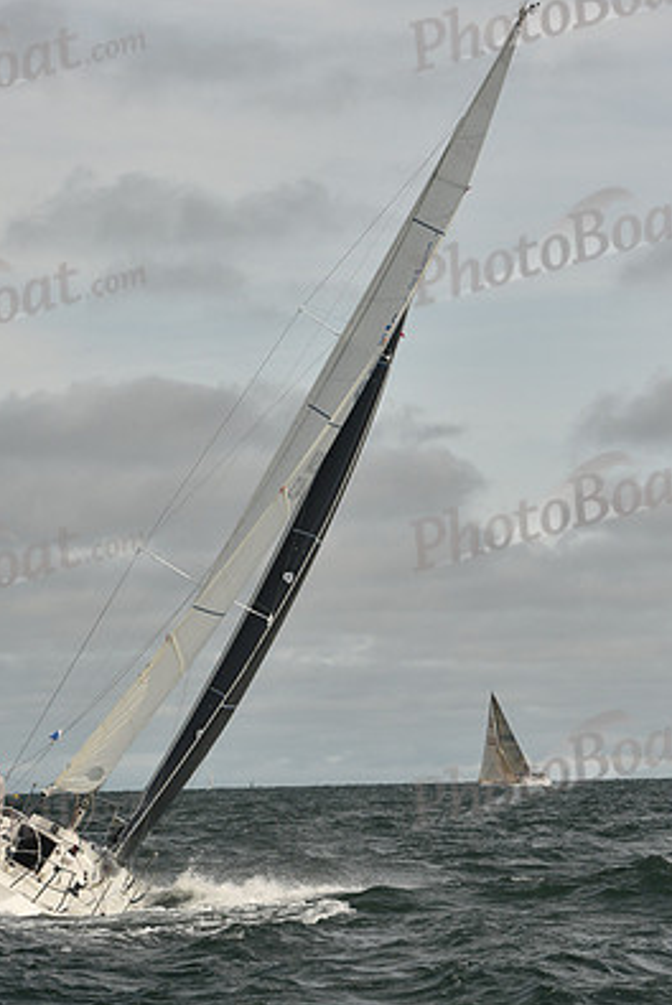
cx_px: 279
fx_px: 4304
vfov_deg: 13.3
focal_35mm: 154
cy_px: 410
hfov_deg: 8.9
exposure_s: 1/1000
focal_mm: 105
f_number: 7.1
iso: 320
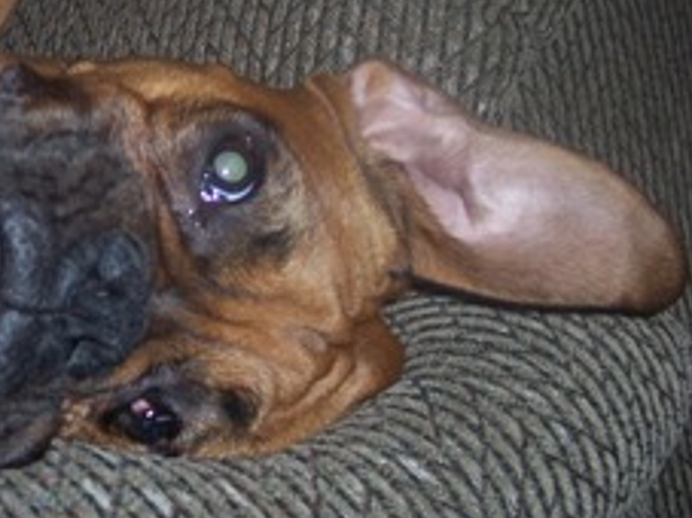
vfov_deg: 19.0
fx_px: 1538
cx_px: 171
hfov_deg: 25.0
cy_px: 146
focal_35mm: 77
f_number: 2.8
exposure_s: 1/2
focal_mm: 8
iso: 100
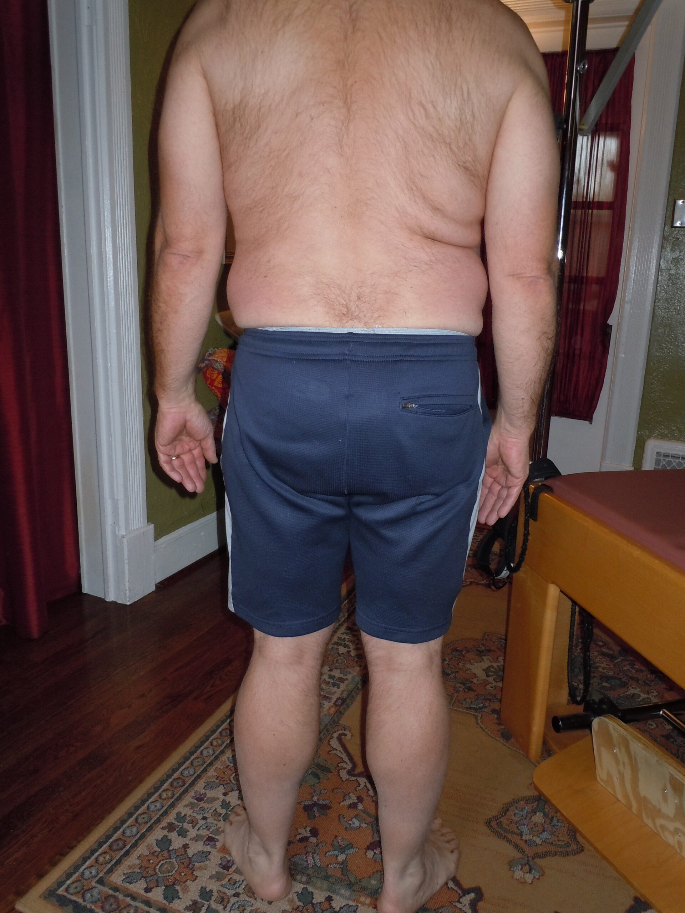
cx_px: 342
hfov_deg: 49.7
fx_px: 739
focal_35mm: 28
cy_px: 456
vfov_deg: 63.4
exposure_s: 1/25
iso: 200
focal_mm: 5
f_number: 3.7
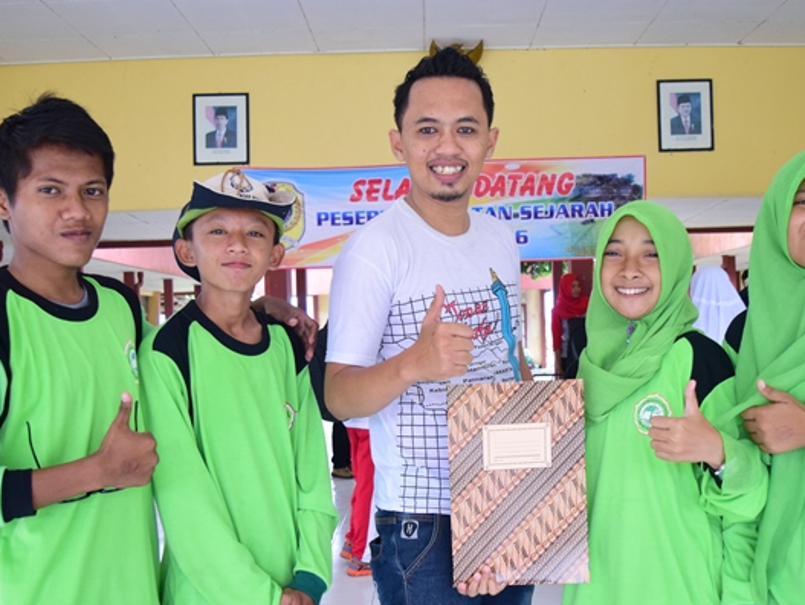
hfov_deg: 44.7
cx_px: 423
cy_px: 374
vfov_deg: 34.2
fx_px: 977
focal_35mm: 42
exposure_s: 1/100
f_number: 4
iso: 1600
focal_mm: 20
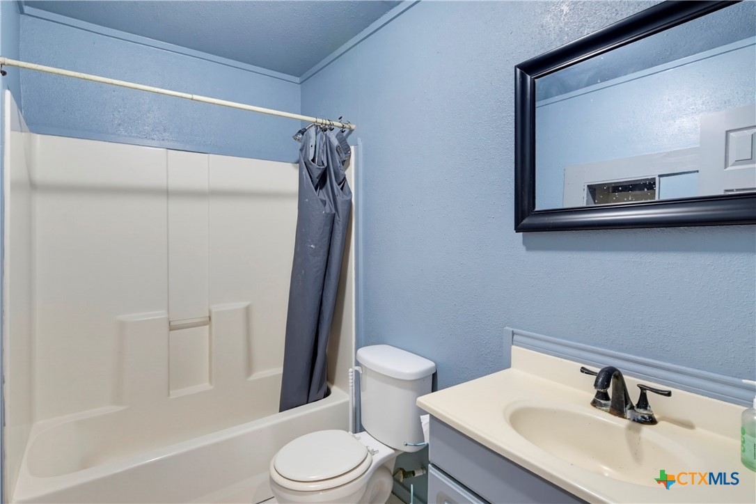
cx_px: 378
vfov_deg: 70.4
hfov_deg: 93.3
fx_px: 357
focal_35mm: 17
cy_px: 252
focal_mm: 11.5
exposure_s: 1/3.33
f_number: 7.1
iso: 500
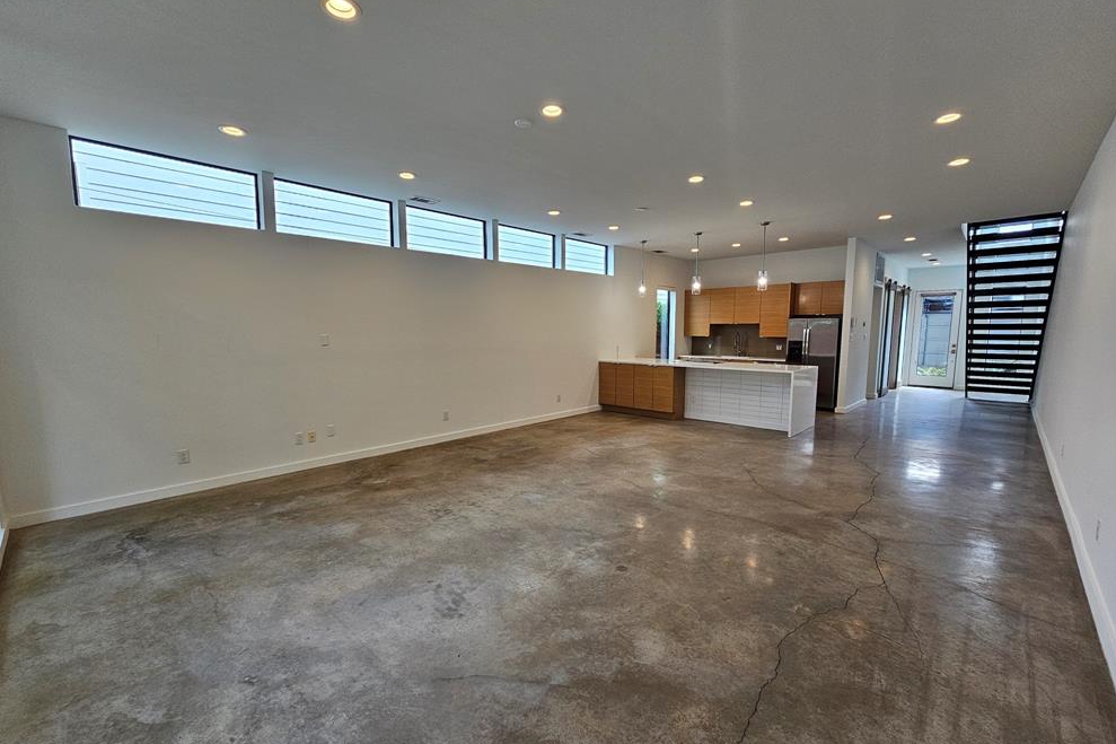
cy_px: 386
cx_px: 542
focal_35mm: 14
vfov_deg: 81.2
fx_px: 434
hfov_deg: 104.2
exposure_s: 1/60
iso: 64
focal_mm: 2.2
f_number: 2.2
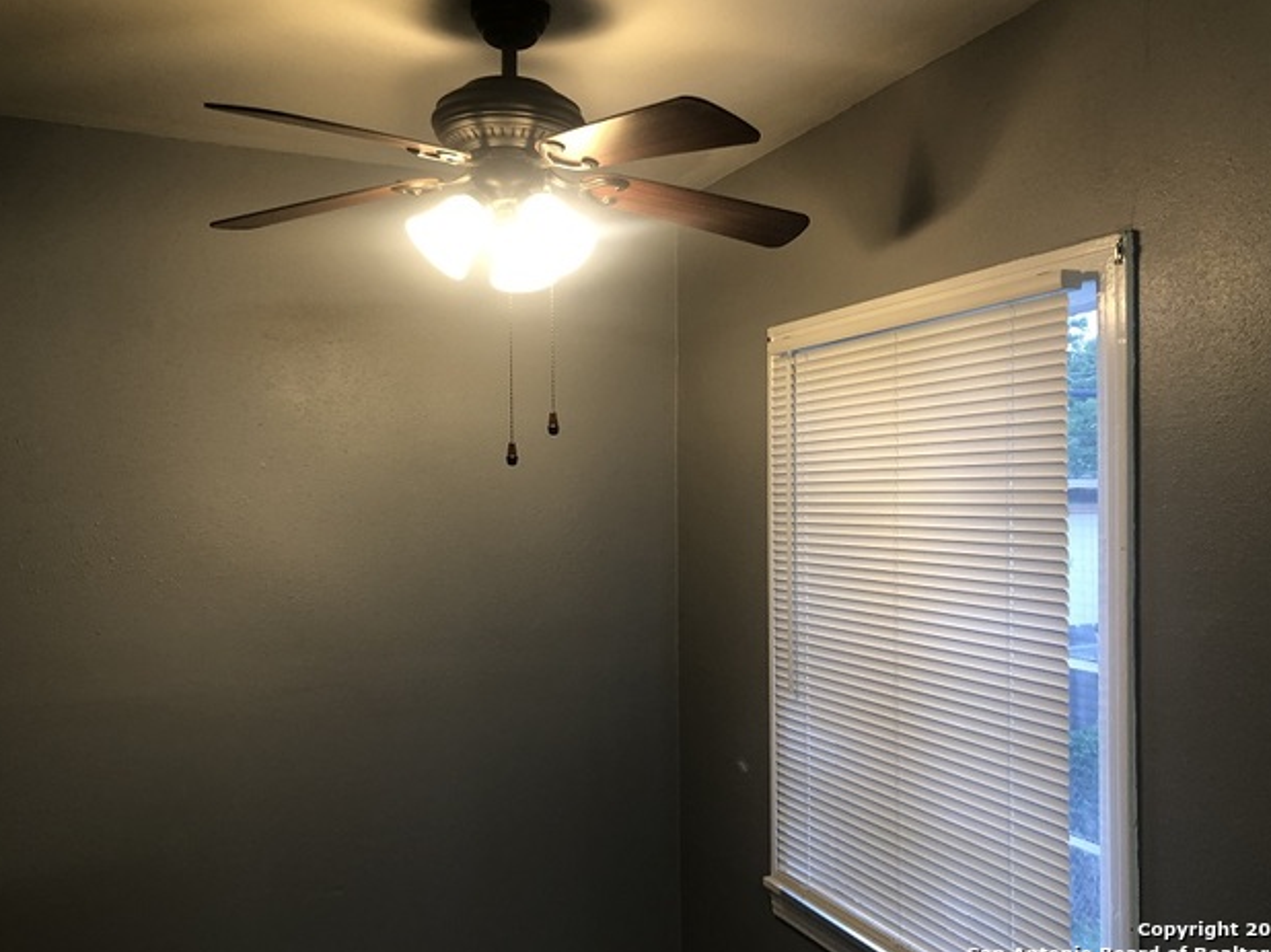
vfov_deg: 48.2
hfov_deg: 61.7
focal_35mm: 29
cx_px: 644
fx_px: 1064
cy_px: 473
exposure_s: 1/24
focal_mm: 3.99
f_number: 1.8
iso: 40
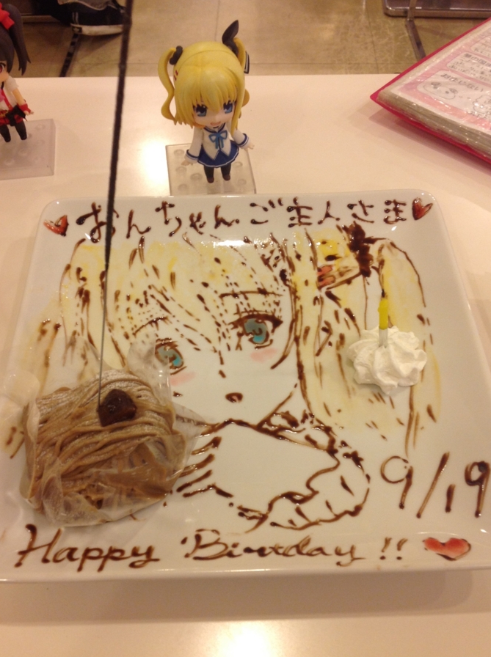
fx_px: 759
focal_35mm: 40
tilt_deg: -51.3
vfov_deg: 46.8
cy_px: 351
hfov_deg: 35.9
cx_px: 252
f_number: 2.4
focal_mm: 4.28
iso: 64
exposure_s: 1/15
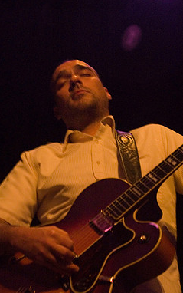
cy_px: 170
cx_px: 76
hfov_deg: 14.5
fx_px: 718
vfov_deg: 23.0
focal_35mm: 90
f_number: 3.5
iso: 1600
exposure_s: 1/30
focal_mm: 50
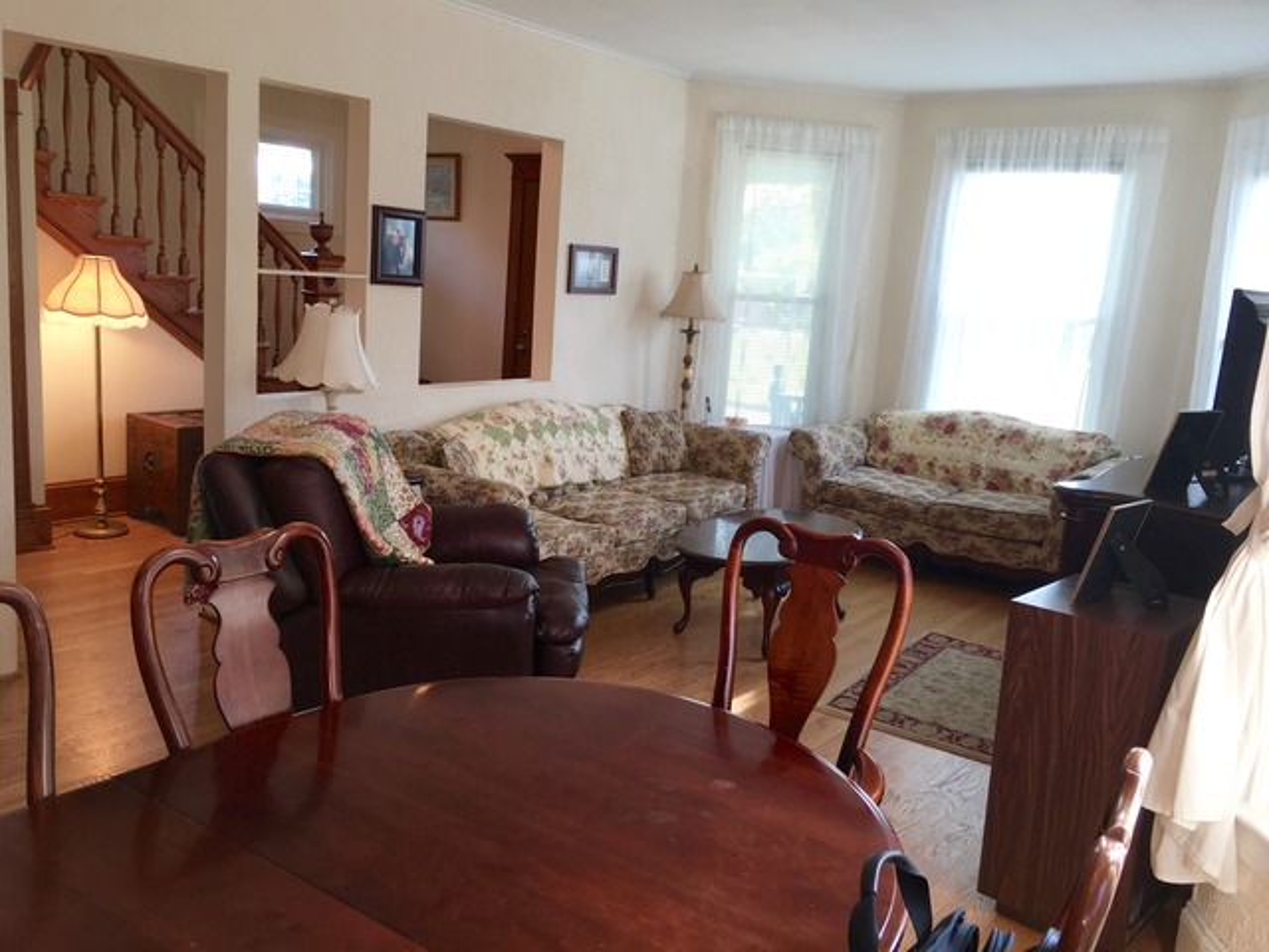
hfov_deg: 61.7
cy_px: 476
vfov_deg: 48.2
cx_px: 634
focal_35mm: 29
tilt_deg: -9.0
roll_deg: -3.9
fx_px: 1063
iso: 32
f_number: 2.2
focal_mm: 4.15
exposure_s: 1/40
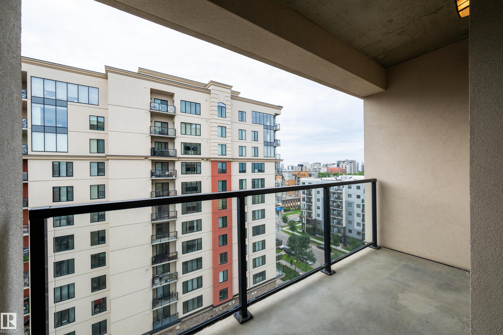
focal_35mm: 14
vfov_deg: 81.2
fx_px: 196
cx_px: 252
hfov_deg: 104.3
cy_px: 168
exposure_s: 1/200
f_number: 10
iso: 200
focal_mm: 14
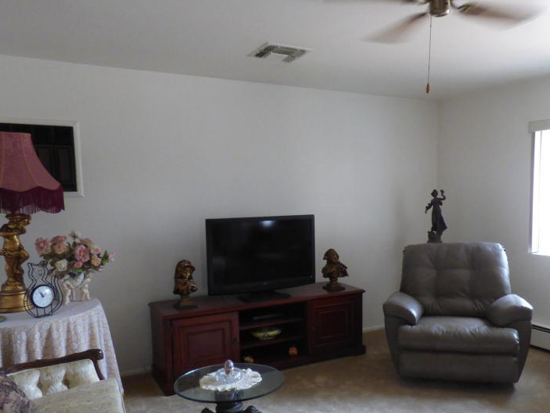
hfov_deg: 61.4
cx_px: 313
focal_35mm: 29
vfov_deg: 48.0
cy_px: 247
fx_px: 461
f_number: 2.8
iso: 400
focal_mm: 3.58
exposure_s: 1/50
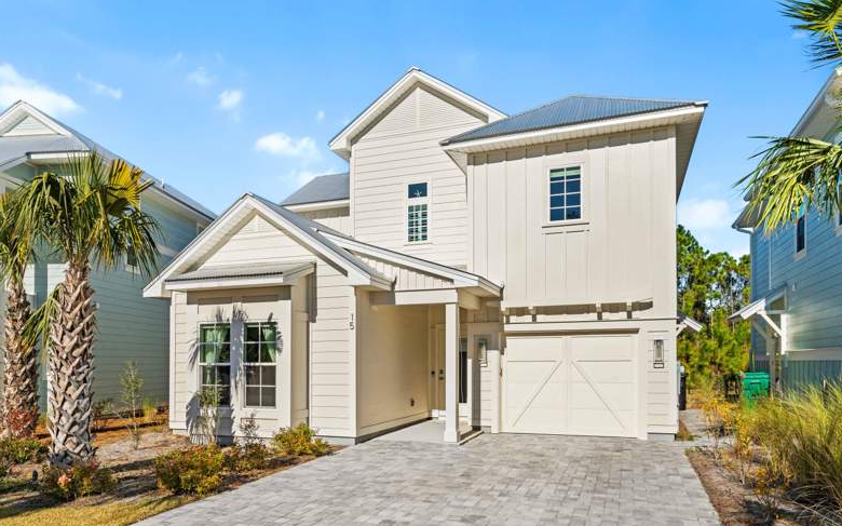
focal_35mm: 23
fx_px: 528
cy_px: 274
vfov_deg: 52.9
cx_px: 412
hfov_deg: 77.2
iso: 250
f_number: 7.1
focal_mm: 22
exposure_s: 1/4000
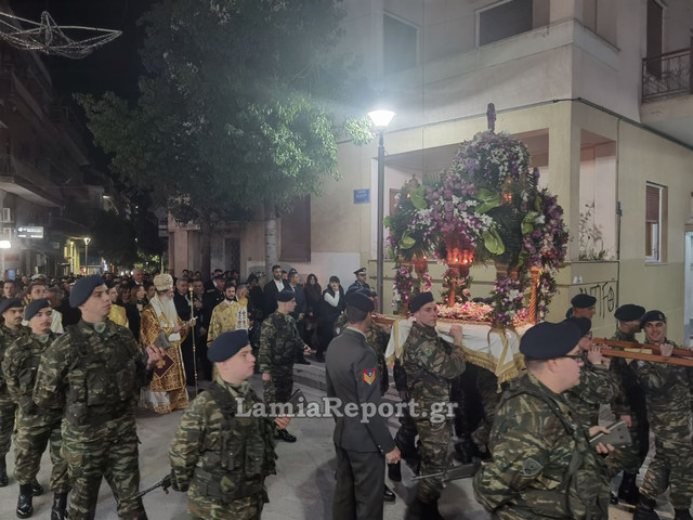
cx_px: 346
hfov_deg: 65.3
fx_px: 541
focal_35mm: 27
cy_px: 260
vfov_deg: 51.4
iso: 320
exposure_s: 1/33.3
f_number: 1.9
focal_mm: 6.71
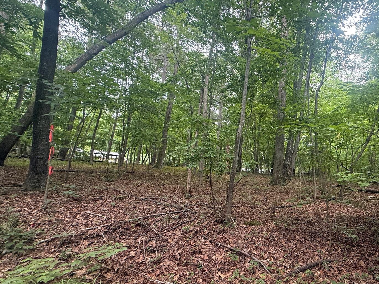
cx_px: 283
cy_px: 153
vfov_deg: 63.4
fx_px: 230
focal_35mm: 21
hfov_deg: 73.5
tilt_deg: +7.6
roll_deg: -2.7
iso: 125
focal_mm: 2.22
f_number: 2.2
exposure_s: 1/99
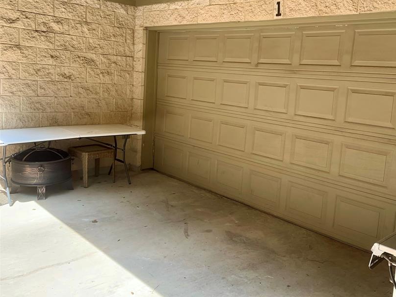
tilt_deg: -7.2
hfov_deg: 54.6
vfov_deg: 42.9
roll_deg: -5.6
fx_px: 377
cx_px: 251
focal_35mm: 33
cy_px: 132
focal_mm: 4.25
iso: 25
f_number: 1.8
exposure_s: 1/175
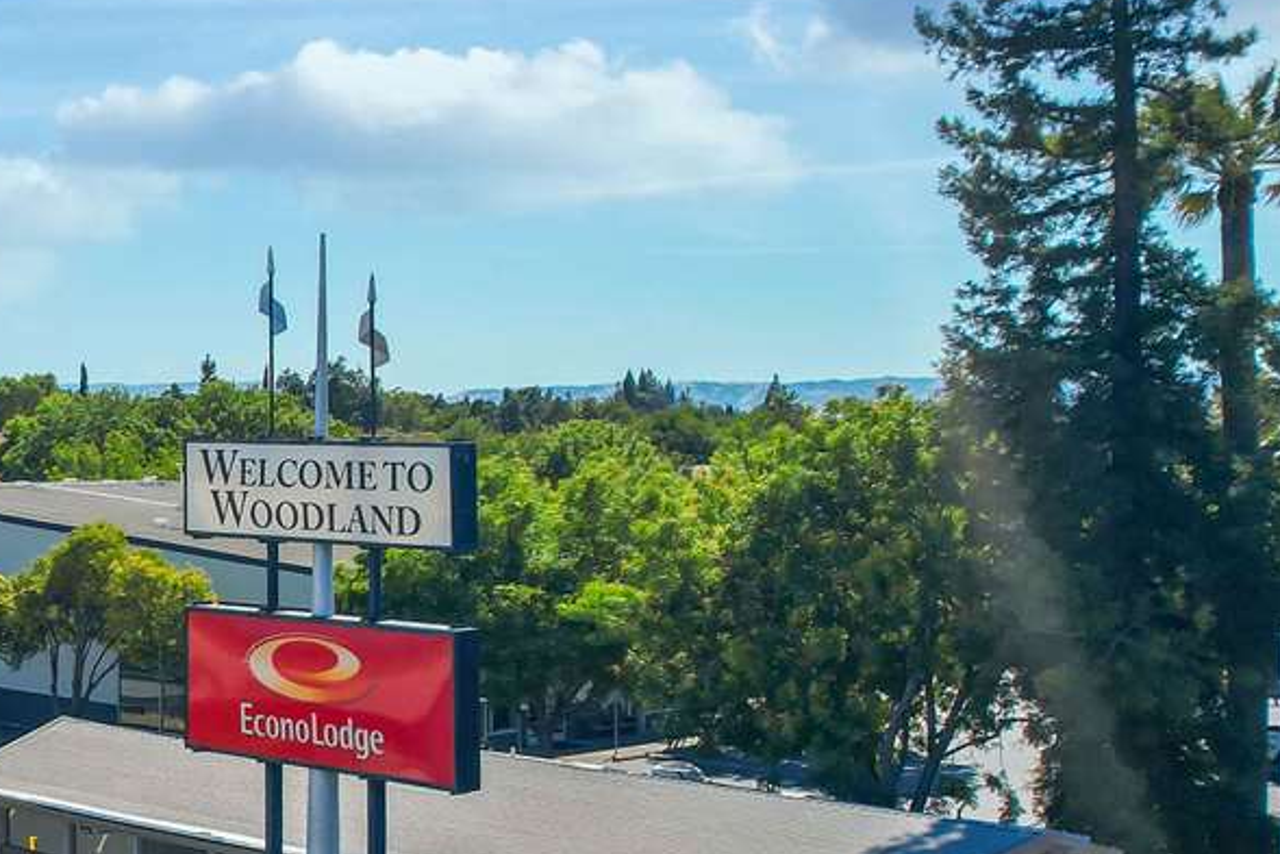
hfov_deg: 29.7
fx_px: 1991
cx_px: -315
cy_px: 811
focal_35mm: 56
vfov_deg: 23.4
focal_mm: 8.38
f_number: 2.8
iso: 120
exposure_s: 1/2000
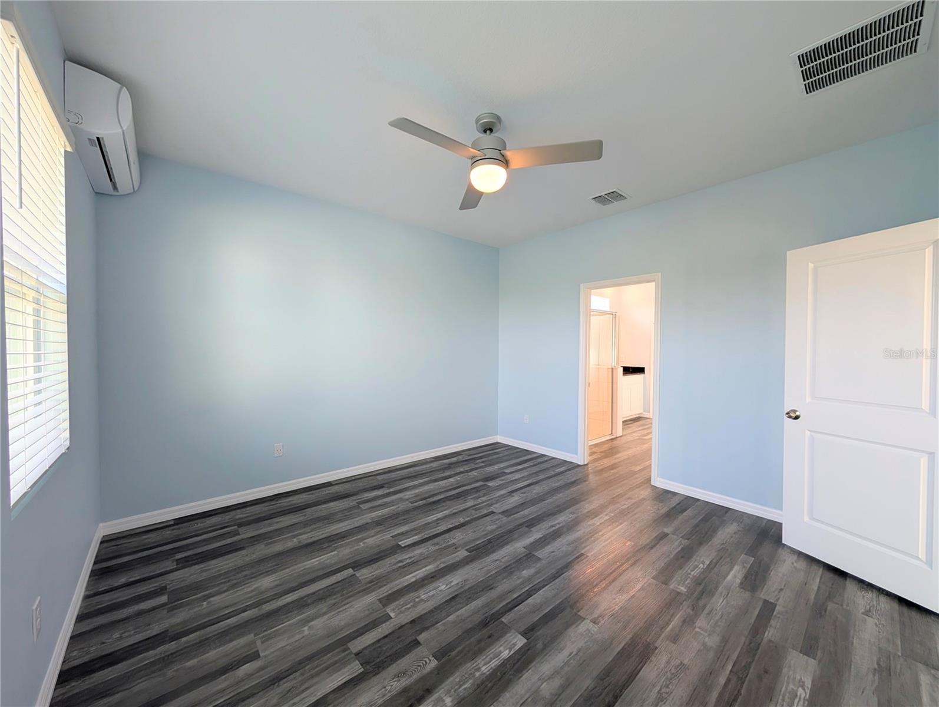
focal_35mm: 12
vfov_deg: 94.6
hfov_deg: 110.5
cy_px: 354
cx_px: 470
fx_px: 326
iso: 79
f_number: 1.7
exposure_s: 1/120
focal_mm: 2.02
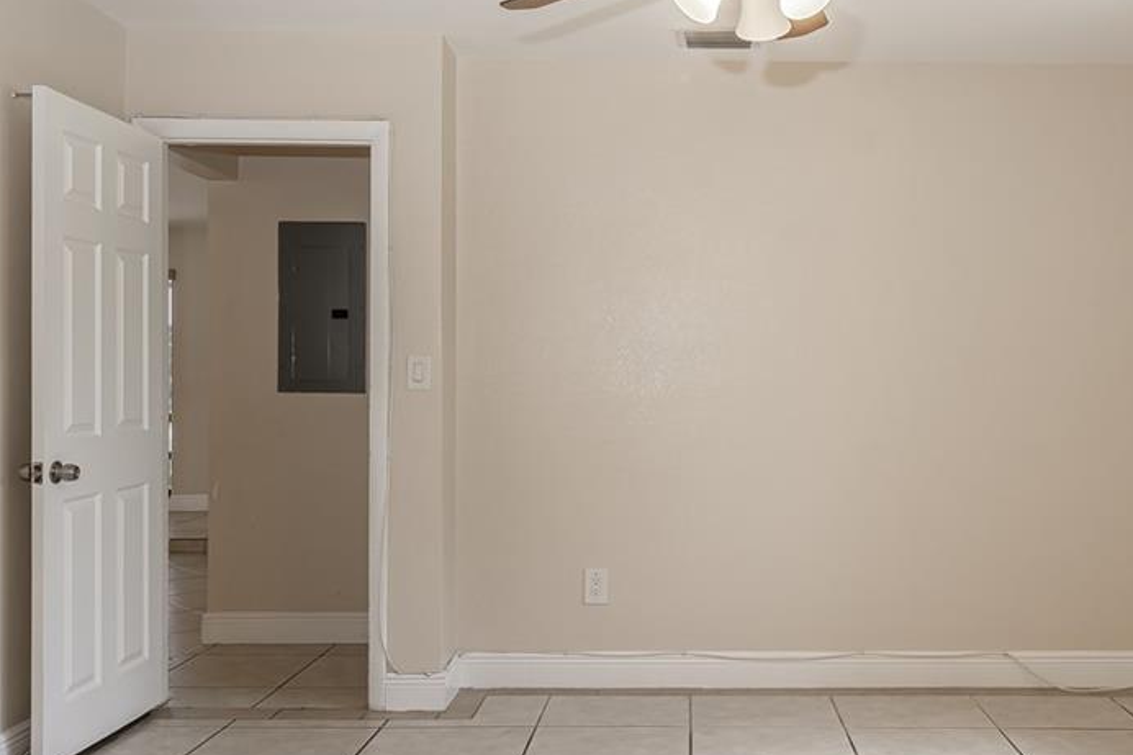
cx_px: 694
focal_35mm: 37
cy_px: 393
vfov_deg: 35.9
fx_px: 1164
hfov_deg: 51.5
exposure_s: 1/10
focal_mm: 16
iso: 100
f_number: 9
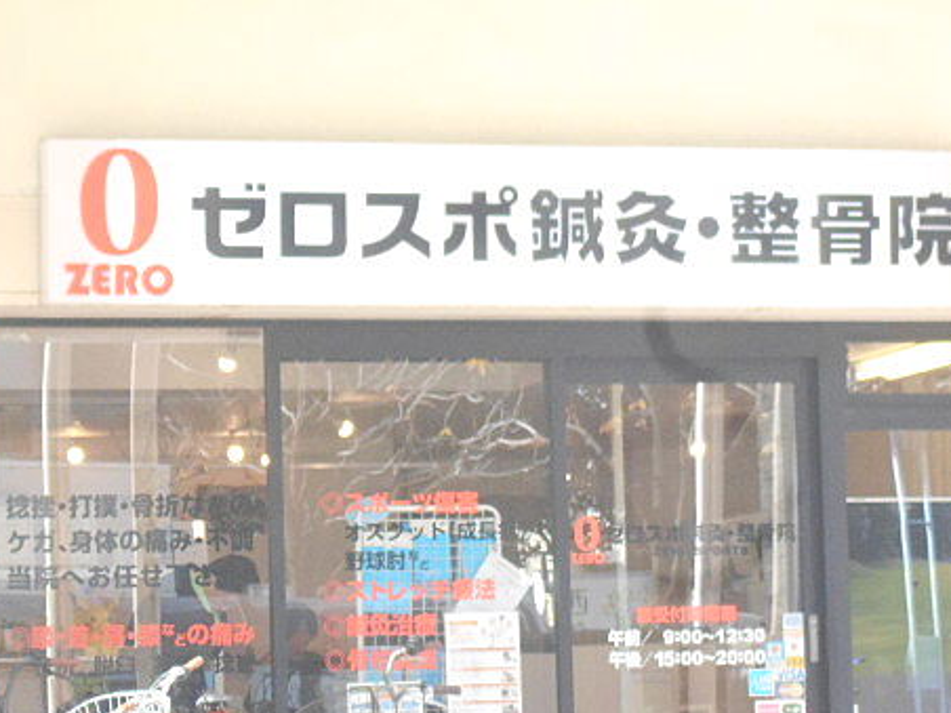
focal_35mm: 184
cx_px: 579
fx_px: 5055
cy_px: 503
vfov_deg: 8.1
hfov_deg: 10.7
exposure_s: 1/125
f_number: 6.5
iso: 800
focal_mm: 23
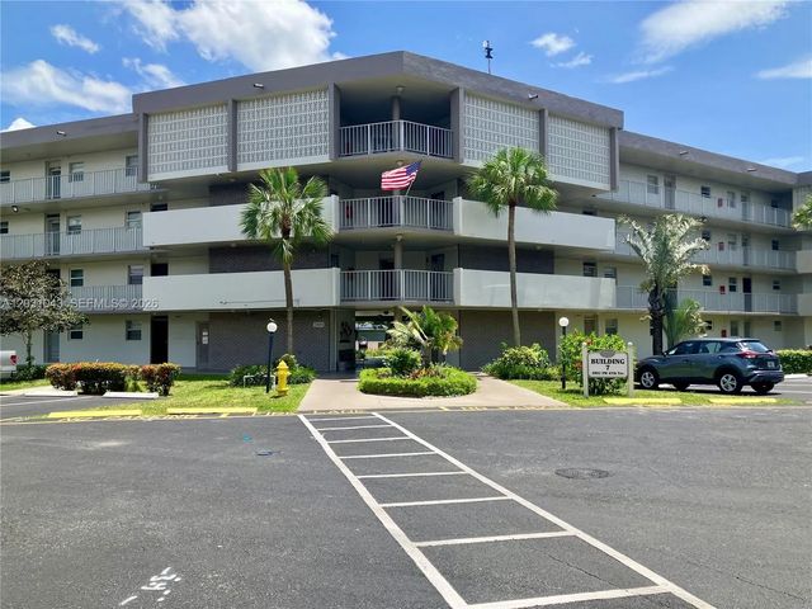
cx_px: 406
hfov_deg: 63.4
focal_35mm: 28
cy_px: 304
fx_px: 657
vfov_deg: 49.7
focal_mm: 3.99
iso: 32
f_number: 1.8
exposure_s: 1/1389
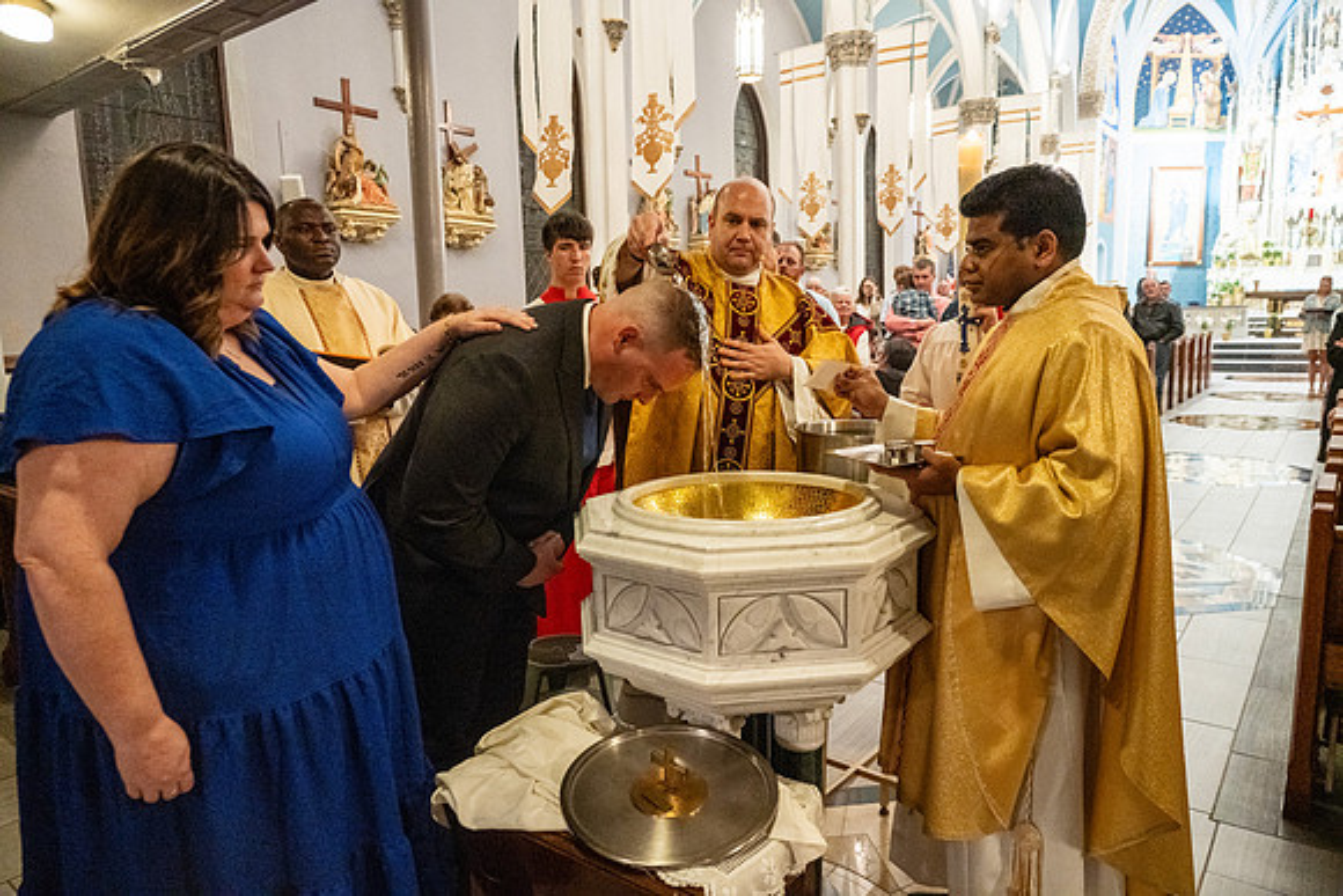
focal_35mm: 24
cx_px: 672
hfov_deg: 73.7
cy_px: 448
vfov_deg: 53.2
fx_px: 896
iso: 5000
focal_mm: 24
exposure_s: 1/60
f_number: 4.5
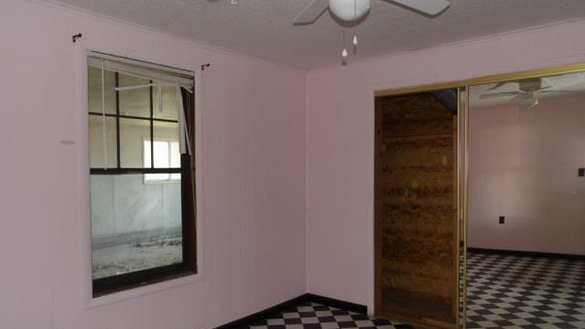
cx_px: 298
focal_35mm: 27
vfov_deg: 42.8
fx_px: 419
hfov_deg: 69.8
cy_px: 191
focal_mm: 4.3
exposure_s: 1/33
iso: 200
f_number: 3.2
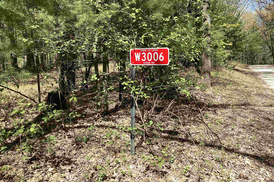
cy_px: 77
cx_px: 138
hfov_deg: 57.2
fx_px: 251
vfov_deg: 39.9
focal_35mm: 33
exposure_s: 1/411
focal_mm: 3.3
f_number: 2.4
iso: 25
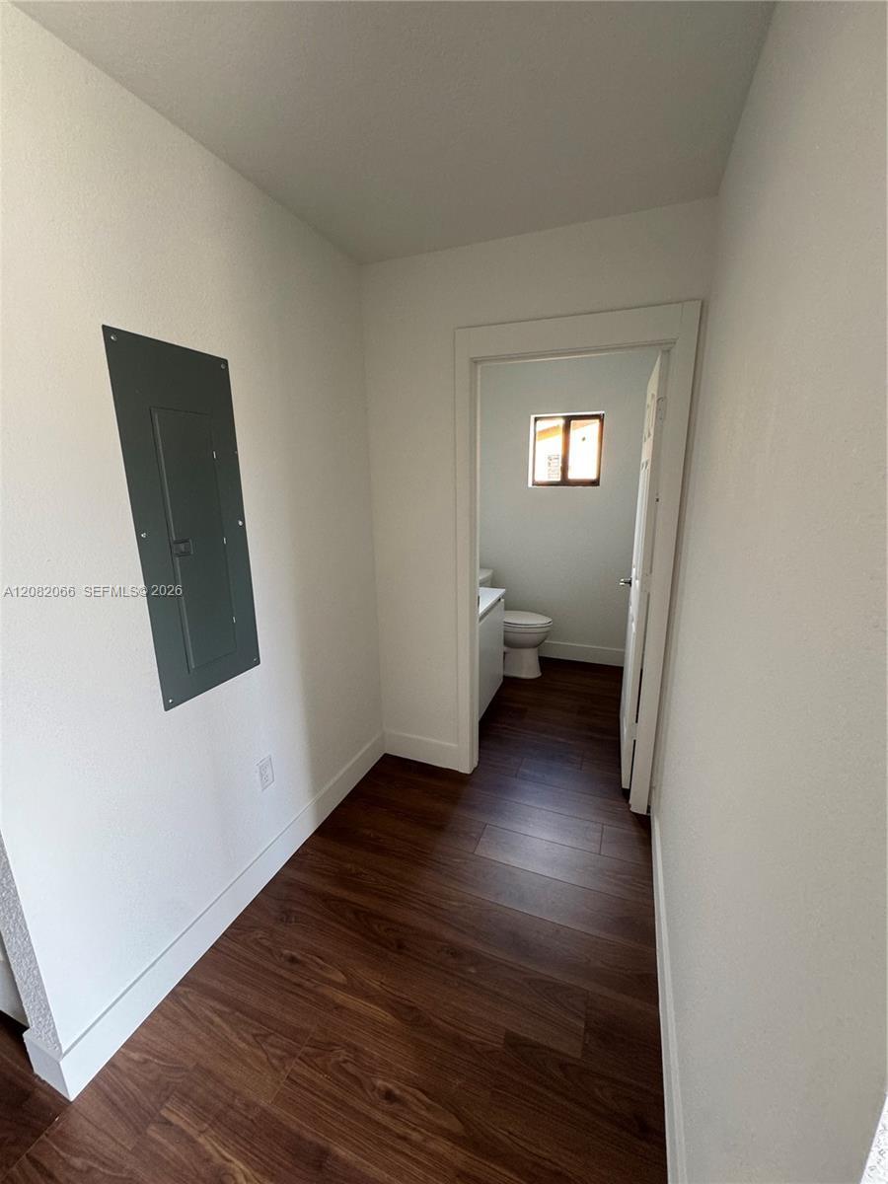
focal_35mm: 14
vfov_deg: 102.1
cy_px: 592
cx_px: 444
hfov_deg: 85.7
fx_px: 479
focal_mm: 2.22
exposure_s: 1/99
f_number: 2.2
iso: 160
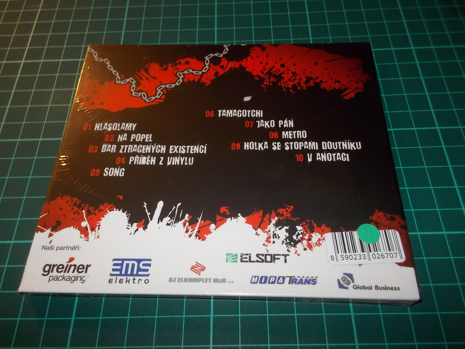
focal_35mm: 29
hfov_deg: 61.7
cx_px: 232
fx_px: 390
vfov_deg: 48.2
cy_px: 174
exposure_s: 1/30
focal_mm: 4.1
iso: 200
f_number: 3.3
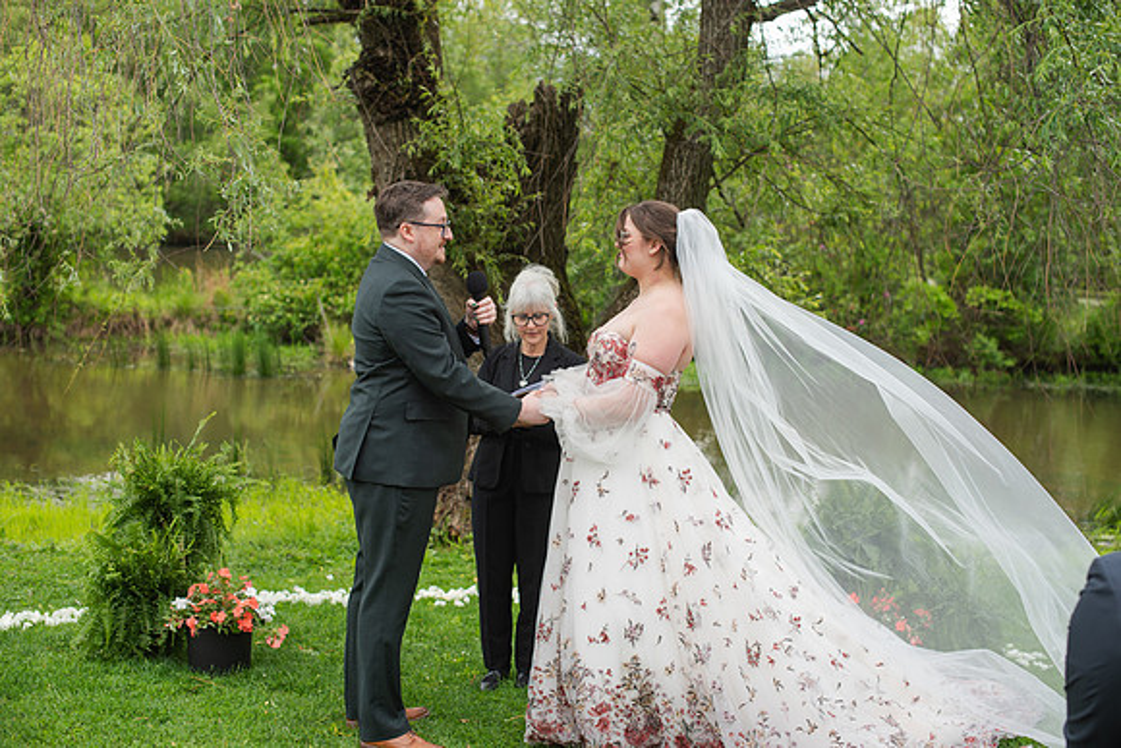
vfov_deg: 27.0
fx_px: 1557
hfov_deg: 39.6
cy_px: 374
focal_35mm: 50
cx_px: 560
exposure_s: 1/500
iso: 100
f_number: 3.5
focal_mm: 50
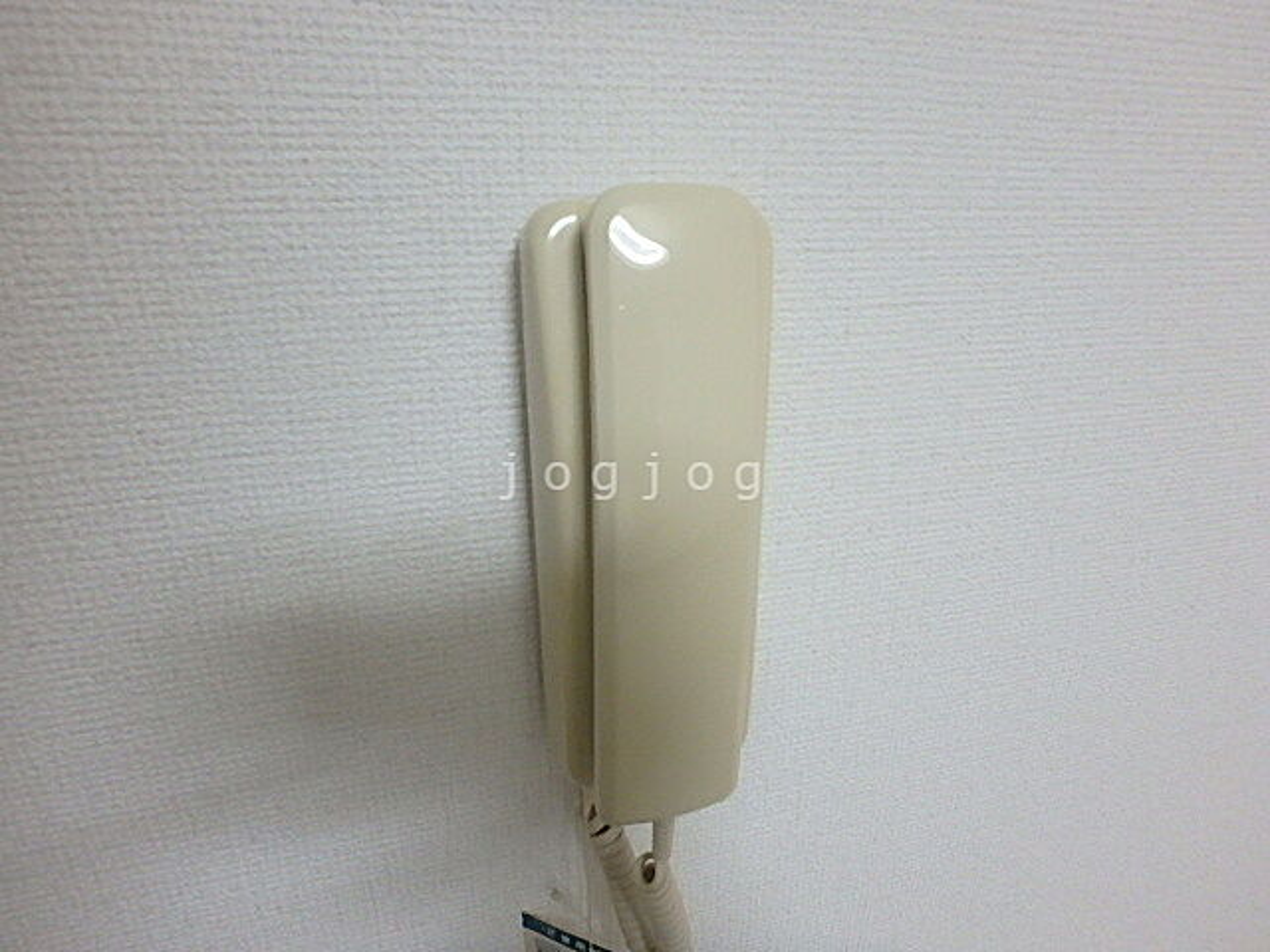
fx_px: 770
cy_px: 476
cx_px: 635
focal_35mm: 21
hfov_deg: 79.0
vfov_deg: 63.4
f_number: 3.5
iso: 640
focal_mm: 3.7
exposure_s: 1/125
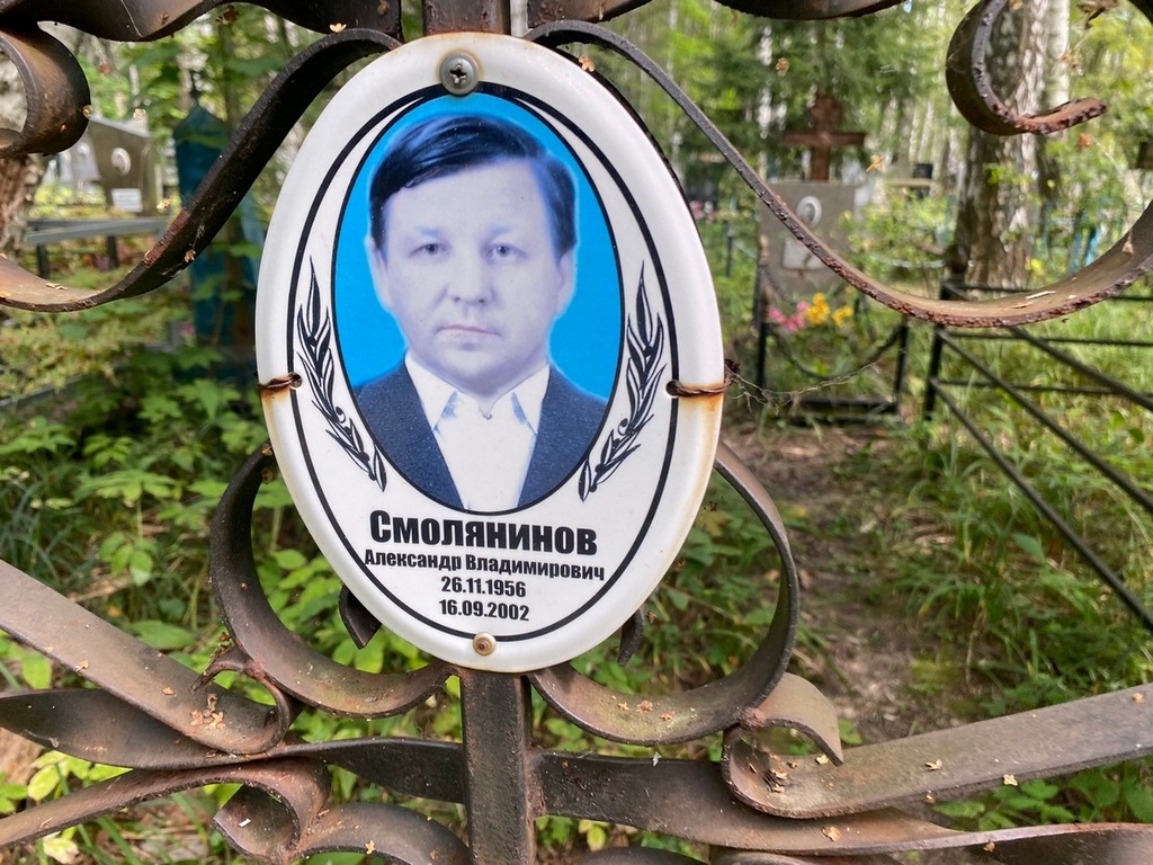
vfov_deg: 53.1
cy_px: 432
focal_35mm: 26
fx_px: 866
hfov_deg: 67.3
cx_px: 576
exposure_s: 1/121
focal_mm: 4.25
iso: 40
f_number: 1.8
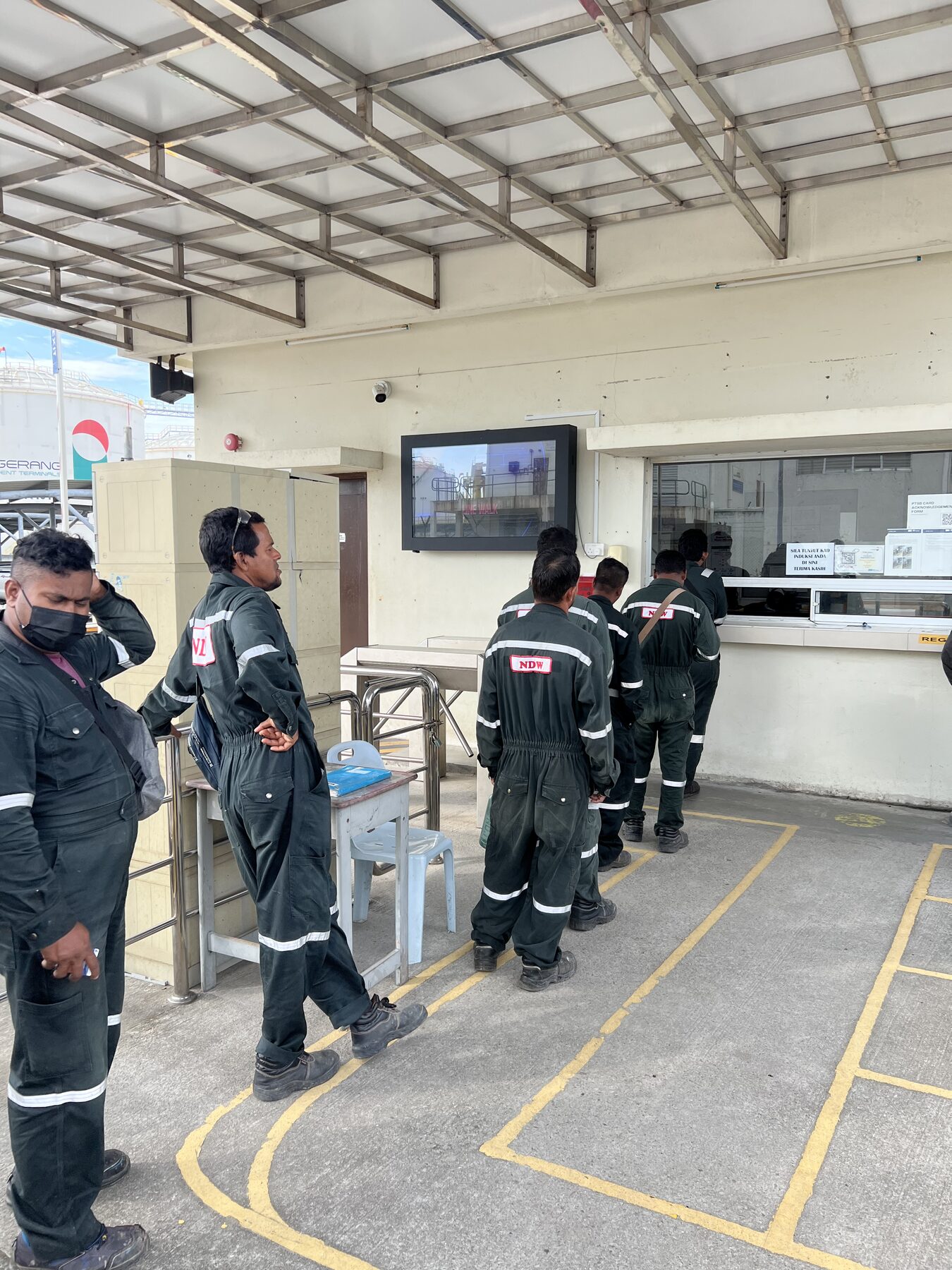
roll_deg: +0.5
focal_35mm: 26
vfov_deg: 67.3
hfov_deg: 53.1
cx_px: 476
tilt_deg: -3.3
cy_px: 635
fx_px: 953
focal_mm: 5.7
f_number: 1.5
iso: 50
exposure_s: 1/654
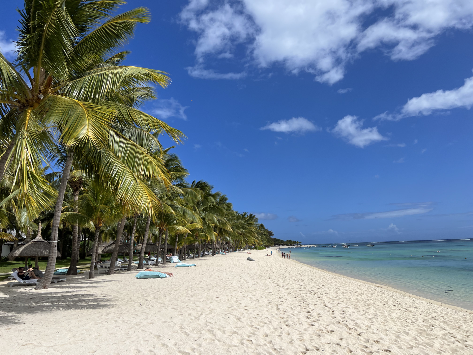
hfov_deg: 67.3
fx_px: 355
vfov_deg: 53.1
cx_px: 236
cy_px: 178
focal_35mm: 26
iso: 50
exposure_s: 1/9434
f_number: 1.5
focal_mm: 5.7
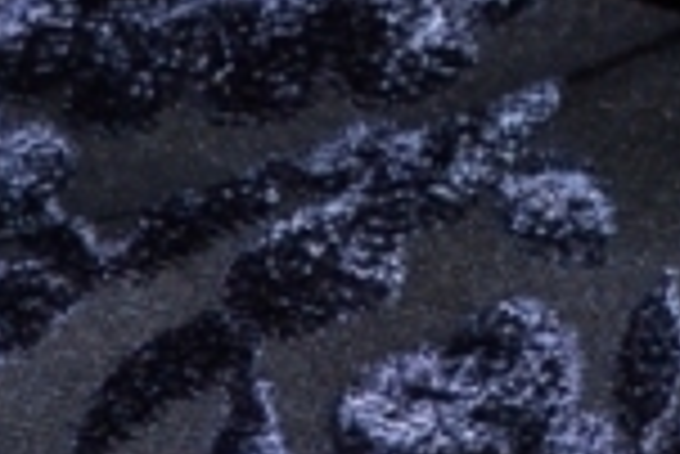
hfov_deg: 7.9
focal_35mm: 260
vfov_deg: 5.2
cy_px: -461
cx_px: 777
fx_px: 4916
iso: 100
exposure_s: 1/60
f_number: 8
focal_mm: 42
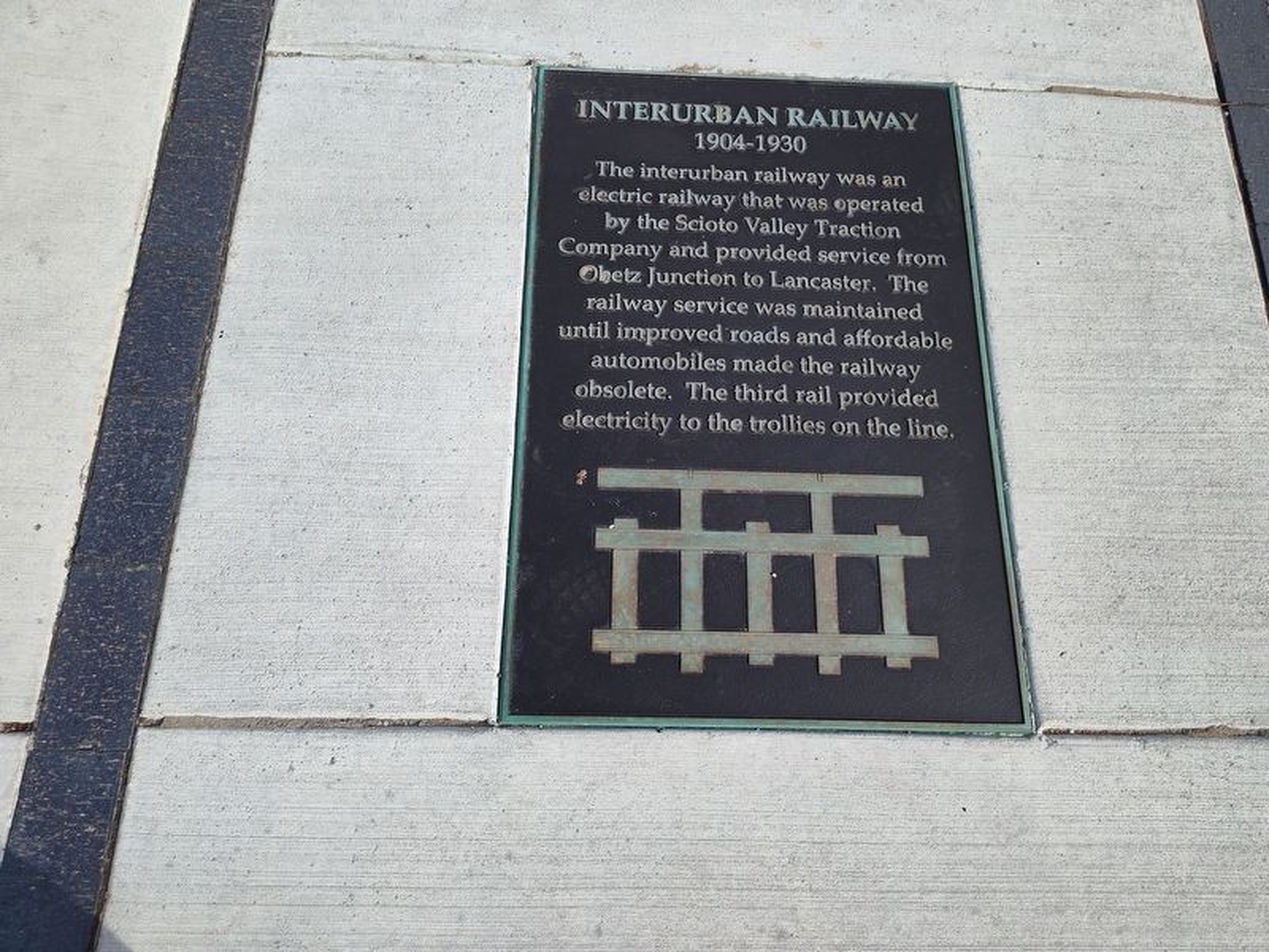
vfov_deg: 58.9
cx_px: 634
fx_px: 843
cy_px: 476
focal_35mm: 23
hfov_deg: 73.9
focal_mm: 5.56
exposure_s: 1/886
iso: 100
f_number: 1.8
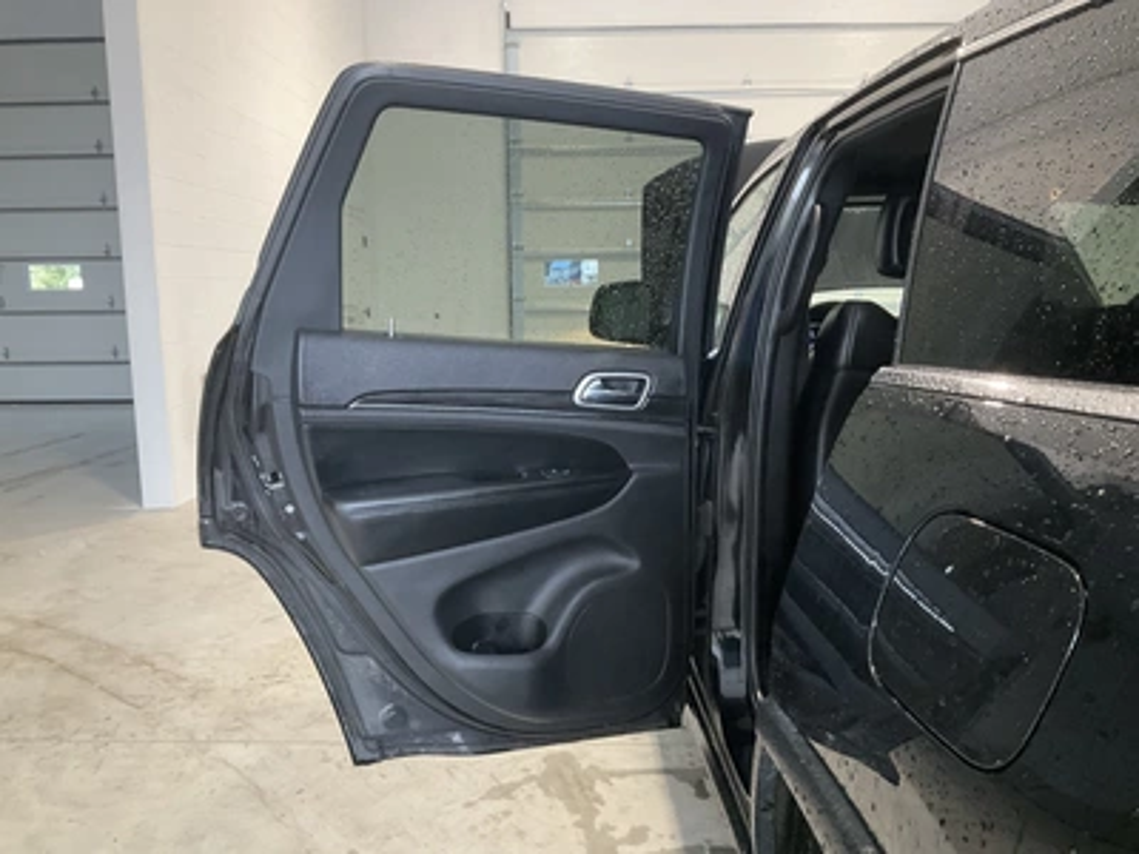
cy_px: 427
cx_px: 570
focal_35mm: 29
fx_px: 954
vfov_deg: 48.2
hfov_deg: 61.7
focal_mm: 3
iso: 125
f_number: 1.8
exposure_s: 1/60
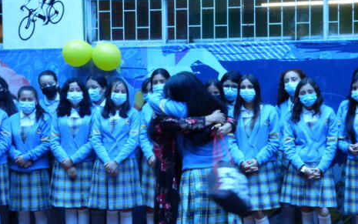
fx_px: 1113
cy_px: 116
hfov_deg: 18.3
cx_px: 173
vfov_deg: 11.5
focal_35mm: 114
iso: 800
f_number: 7.1
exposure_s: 1/30
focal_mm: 17.86
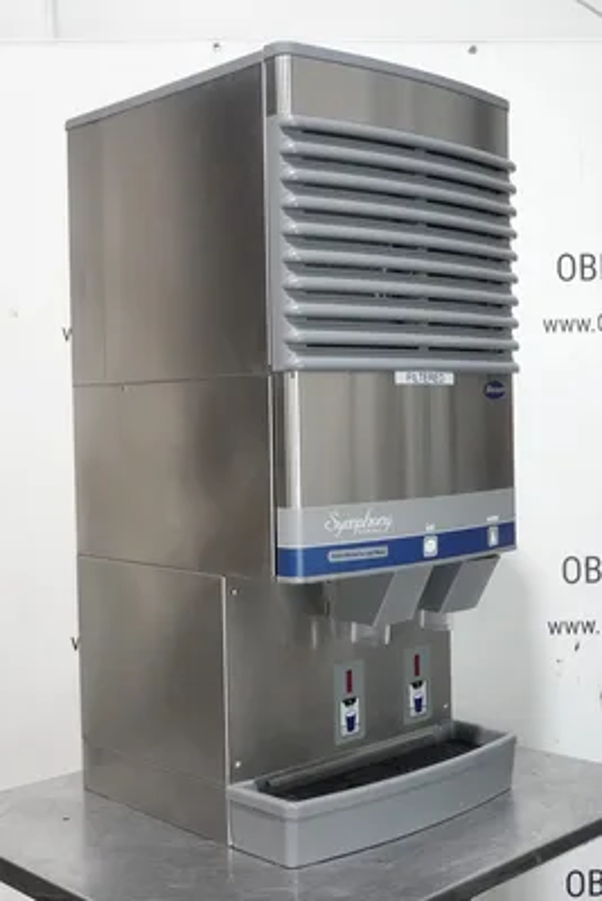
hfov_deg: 28.7
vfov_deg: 41.9
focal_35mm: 47
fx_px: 1178
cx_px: 301
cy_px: 450
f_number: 4
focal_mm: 17.53
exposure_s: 1/50
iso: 1600
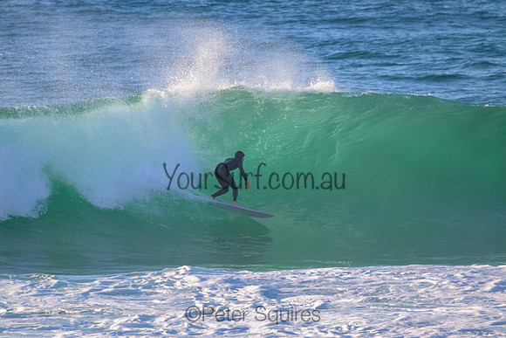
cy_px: 169
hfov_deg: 2.6
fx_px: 11247
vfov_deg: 1.7
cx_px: 253
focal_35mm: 800
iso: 2200
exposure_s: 1/1600
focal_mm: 800
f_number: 11
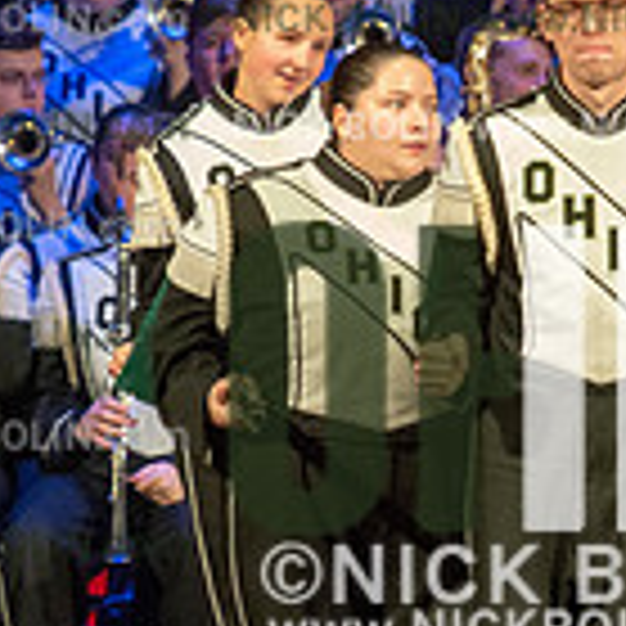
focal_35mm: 851
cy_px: 437
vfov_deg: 2.1
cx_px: 545
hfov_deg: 2.1
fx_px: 17411
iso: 8000
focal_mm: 240
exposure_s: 1/250
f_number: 5.6
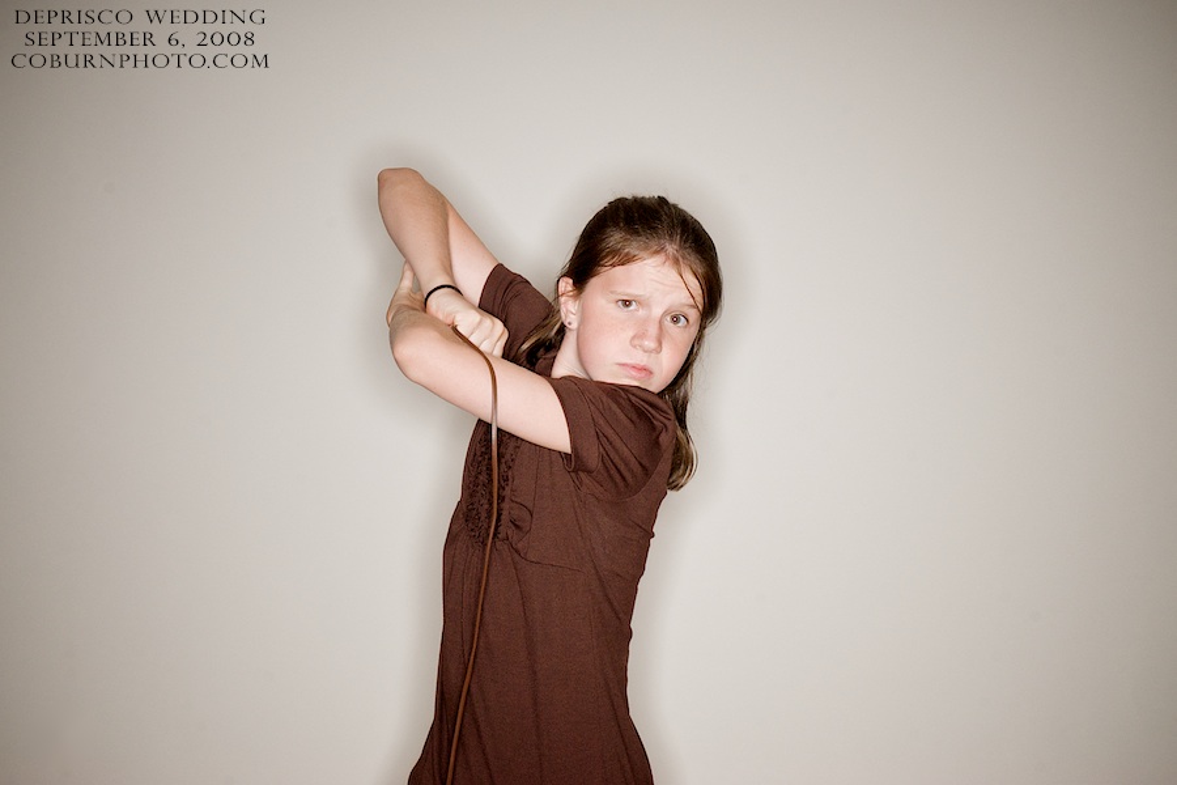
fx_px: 1962
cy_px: 392
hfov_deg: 33.4
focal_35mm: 60
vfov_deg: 22.6
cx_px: 588
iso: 200
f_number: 16
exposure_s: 1/250
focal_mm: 40
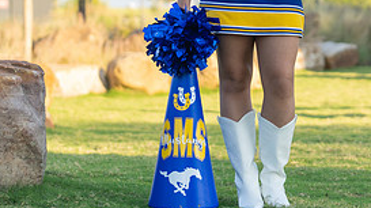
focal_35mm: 168
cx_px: 249
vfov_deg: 7.2
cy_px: -22
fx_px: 1651
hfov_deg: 12.8
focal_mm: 70
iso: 100
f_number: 2.8
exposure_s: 1/400
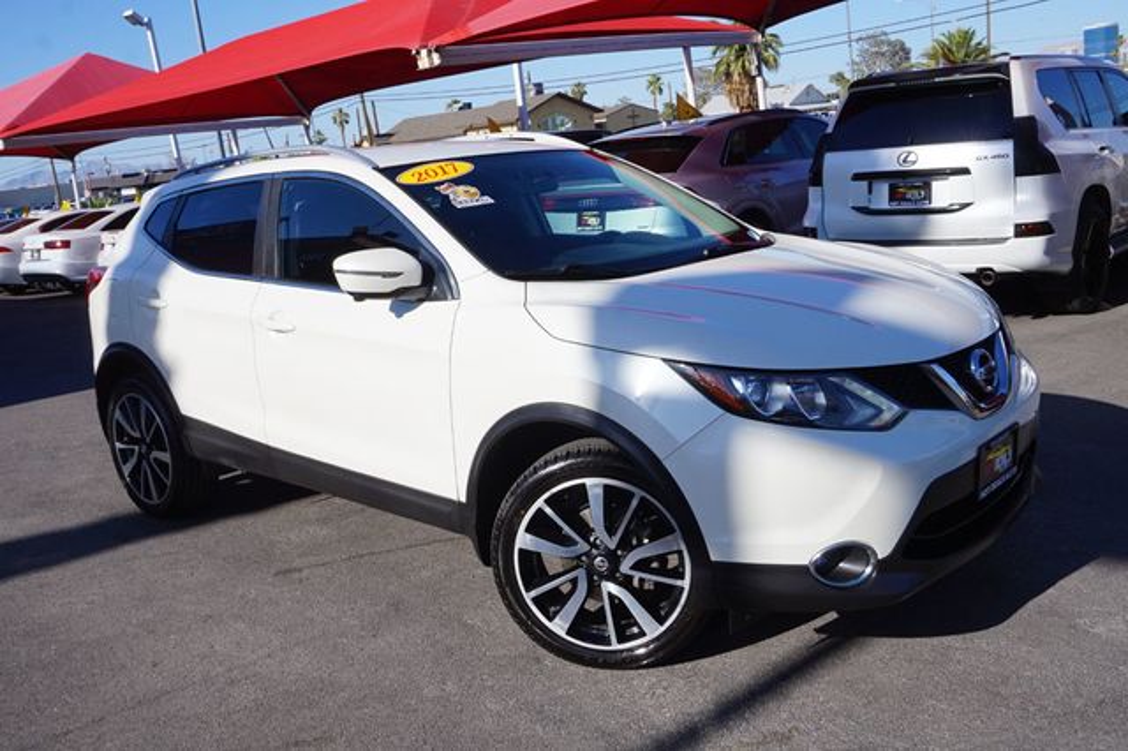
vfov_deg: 38.3
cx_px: 564
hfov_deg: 55.1
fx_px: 1080
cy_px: 376
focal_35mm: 34
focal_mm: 23
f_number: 13
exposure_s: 1/125
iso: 100
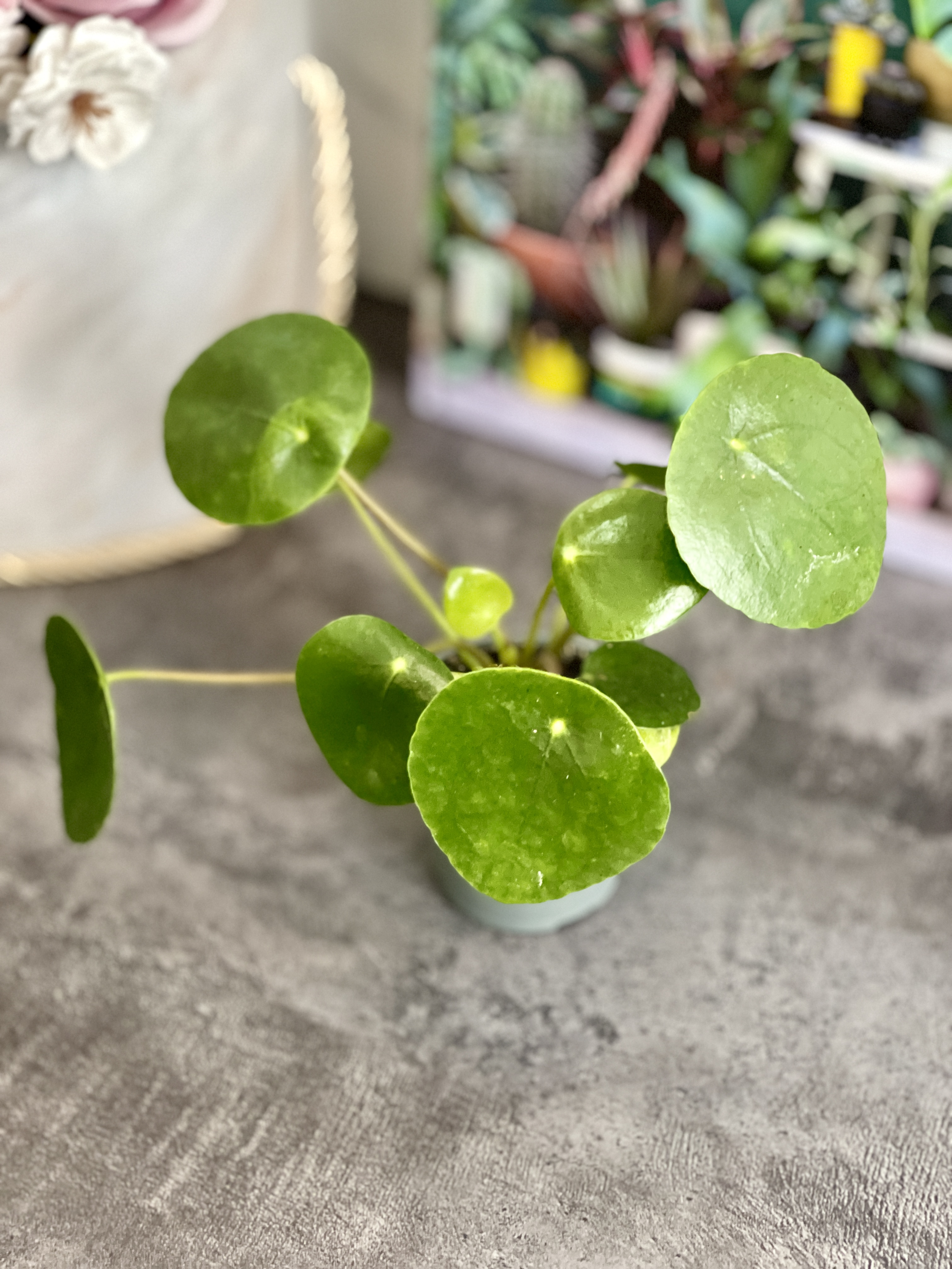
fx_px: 2347
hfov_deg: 22.9
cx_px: 476
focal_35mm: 64
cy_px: 634
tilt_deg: -40.3
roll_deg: +1.1
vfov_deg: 30.3
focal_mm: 7.5
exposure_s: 1/20
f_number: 2.2
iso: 320
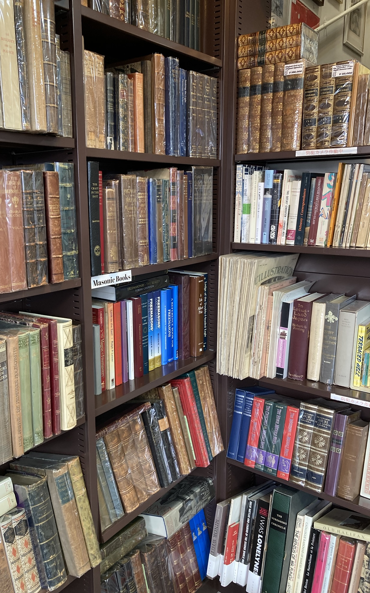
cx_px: 148
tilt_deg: -10.2
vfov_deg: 62.9
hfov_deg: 41.6
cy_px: 295
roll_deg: +0.6
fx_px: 484
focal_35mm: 30
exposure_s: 1/50
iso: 100
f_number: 1.8
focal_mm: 3.99
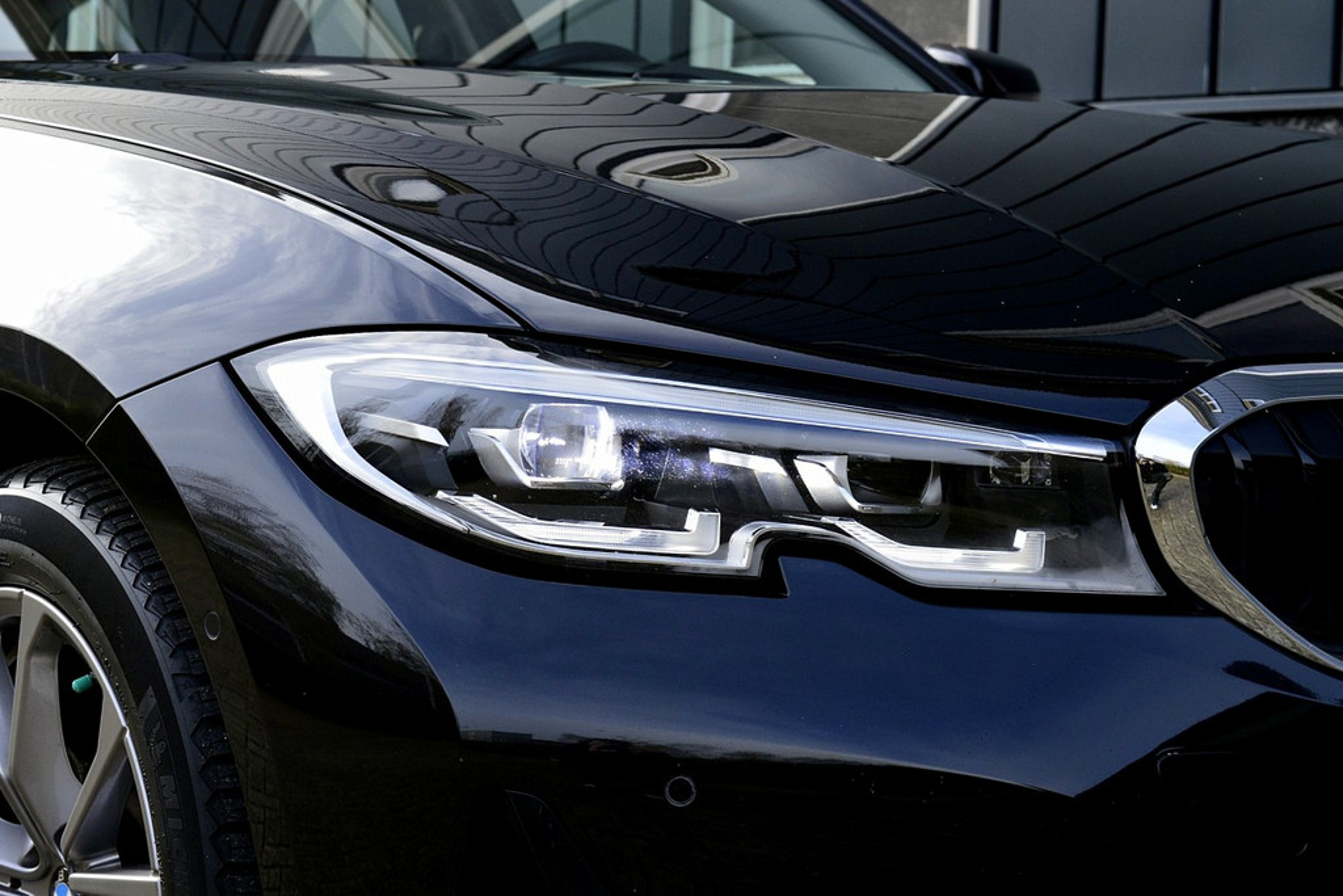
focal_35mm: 82
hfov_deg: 24.6
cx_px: 672
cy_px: 448
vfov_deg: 16.6
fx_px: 3078
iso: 400
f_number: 9
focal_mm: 55
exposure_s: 1/125
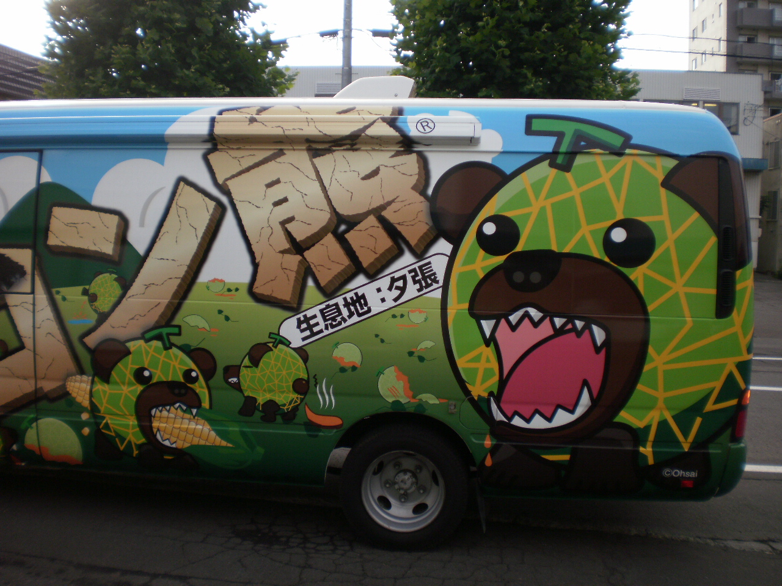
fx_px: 813
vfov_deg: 39.7
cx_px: 391
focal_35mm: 36
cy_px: 293
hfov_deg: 51.4
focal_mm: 6.3
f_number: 3.1
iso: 100
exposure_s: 1/400
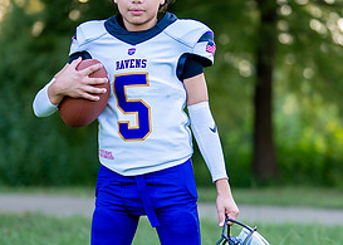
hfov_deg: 14.9
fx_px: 1315
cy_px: 146
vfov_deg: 10.6
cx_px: 188
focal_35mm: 135
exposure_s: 1/640
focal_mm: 50
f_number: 1.2
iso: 100
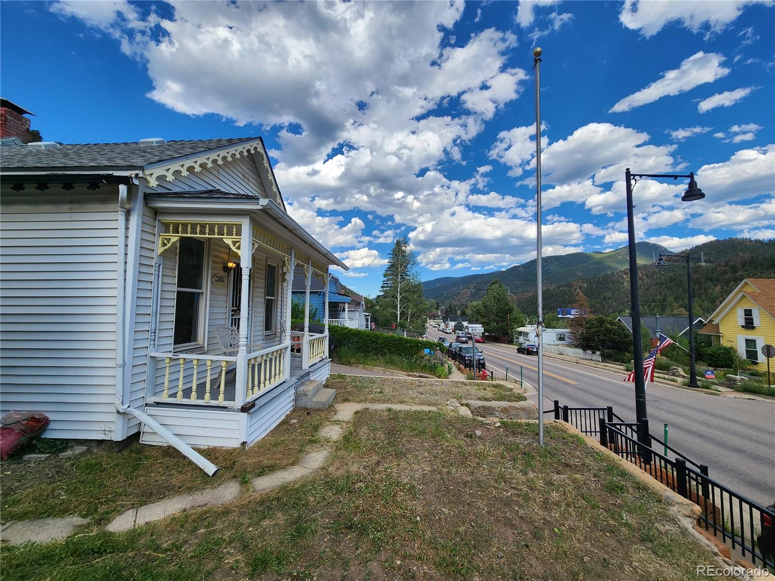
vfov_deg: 89.9
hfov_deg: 106.2
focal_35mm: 13
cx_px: 388
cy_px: 290
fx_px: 291
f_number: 2.2
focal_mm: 2.2
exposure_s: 1/1538
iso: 50
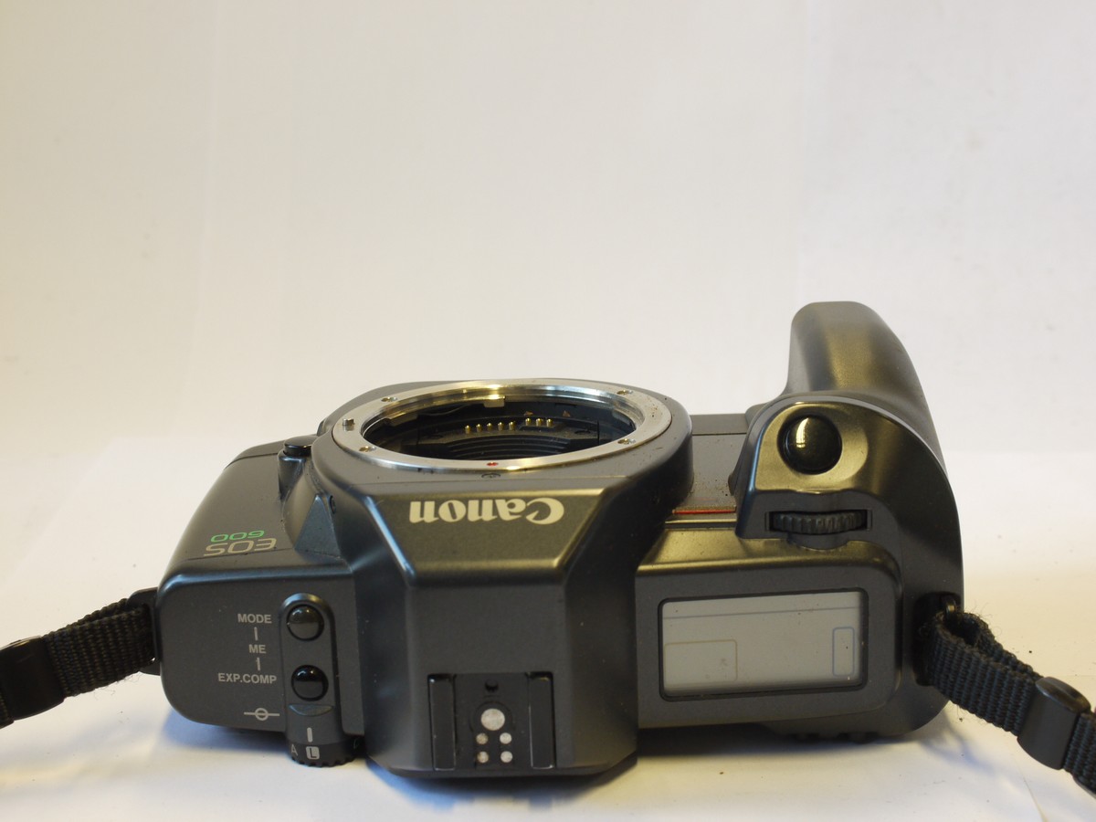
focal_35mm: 60
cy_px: 411
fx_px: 1900
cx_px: 548
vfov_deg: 24.4
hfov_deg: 32.2
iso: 400
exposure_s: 1/15
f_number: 8
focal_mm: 30
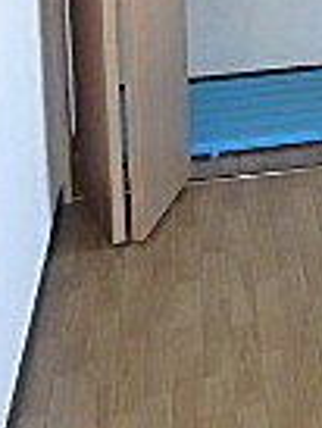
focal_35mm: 98
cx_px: 610
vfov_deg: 18.1
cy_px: -194
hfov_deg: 13.3
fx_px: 1214
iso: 320
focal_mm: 3.7
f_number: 3.5
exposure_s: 1/30
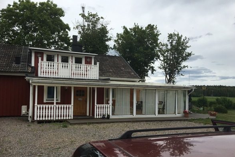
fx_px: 202
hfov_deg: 60.3
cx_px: 118
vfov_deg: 42.2
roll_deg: -1.3
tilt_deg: +1.0
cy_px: 89
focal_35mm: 31
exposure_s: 1/974
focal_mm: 4.15
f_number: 2.2
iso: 25
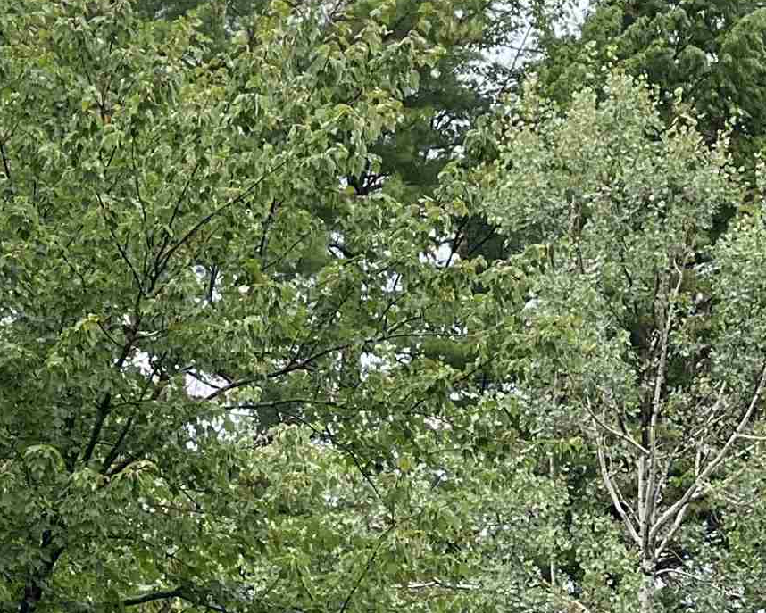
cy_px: 530
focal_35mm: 269
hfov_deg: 7.2
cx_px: 82
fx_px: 6100
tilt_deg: +9.9
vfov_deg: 5.7
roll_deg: -1.3
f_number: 2.8
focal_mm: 9
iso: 40
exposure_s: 1/164
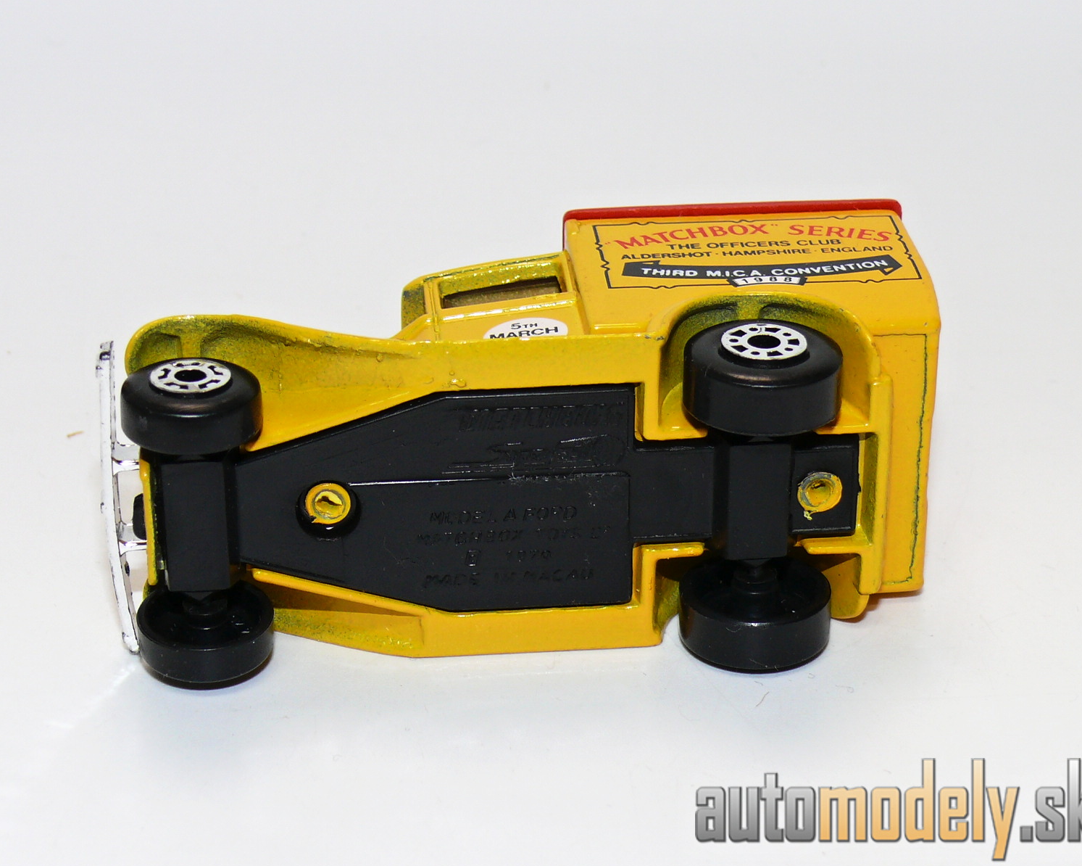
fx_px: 2914
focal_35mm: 91
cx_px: 528
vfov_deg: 16.9
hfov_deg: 21.0
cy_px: 434
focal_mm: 12.2
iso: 100
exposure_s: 1/30
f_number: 4
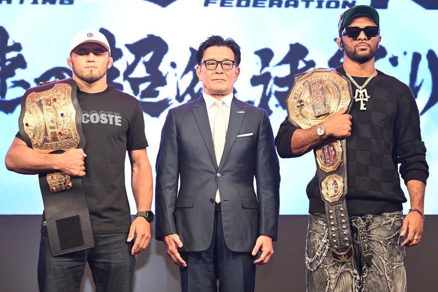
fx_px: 1278
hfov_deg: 19.5
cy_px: 145
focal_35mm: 105
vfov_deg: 13.0
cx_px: 225
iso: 5000
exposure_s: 1/200
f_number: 6.3
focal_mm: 93
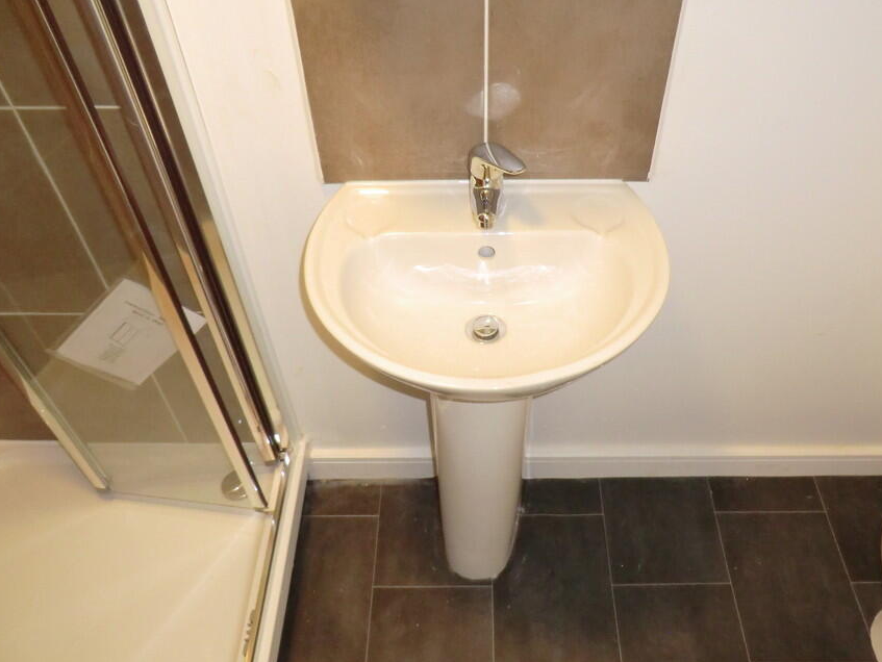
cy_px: 349
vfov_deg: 48.2
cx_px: 472
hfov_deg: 61.6
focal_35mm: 29
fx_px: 739
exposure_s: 1/60
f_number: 3.2
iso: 400
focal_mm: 4.3
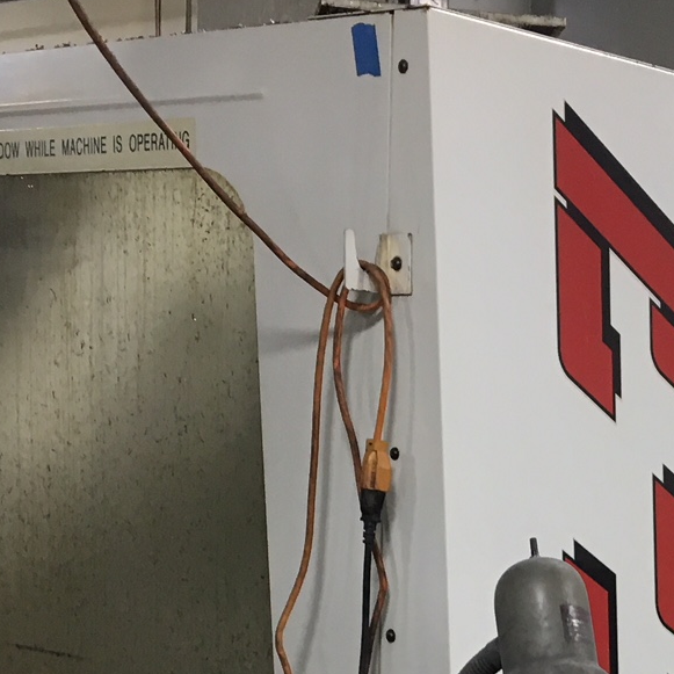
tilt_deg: -10.3
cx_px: 679
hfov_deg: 19.0
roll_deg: -2.8
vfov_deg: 18.7
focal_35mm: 89
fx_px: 1961
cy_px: 760
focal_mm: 4.15
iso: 80
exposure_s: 1/30
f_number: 2.2
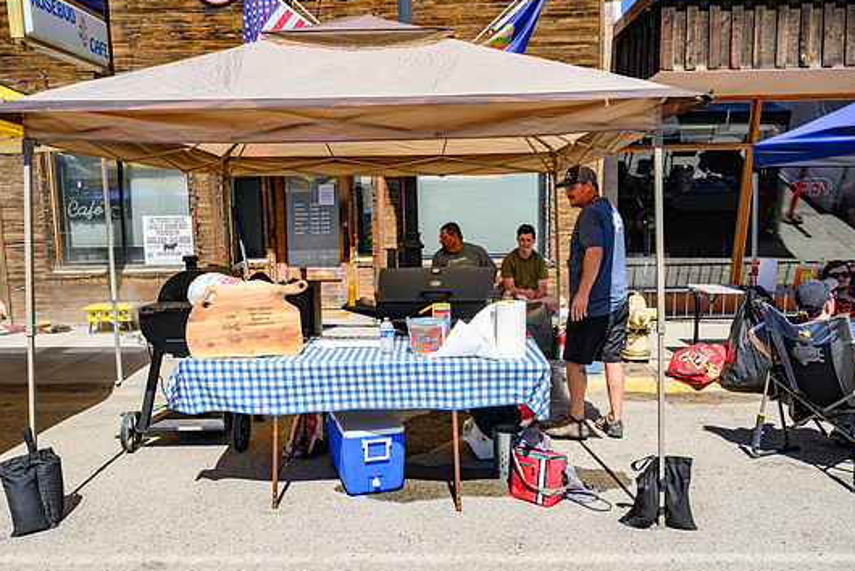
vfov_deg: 45.0
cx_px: 415
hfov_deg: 63.6
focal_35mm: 29
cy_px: 288
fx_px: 689
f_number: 6.3
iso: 200
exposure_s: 1/400
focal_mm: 26.5
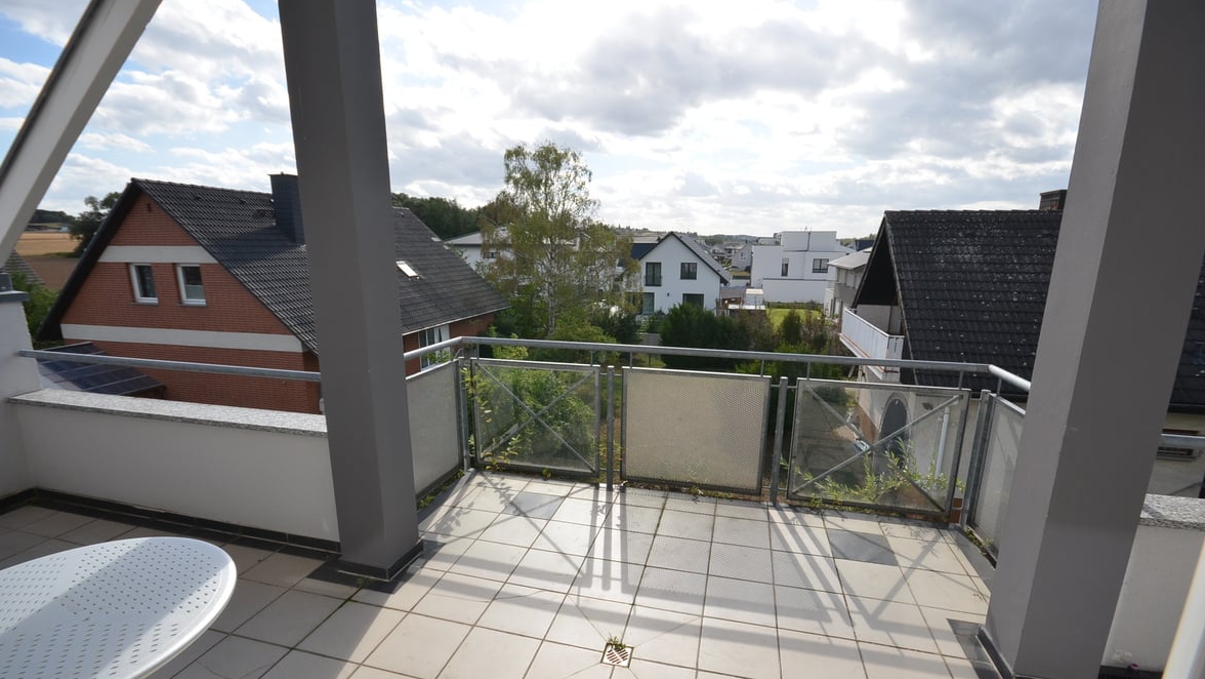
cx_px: 591
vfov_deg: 67.0
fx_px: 511
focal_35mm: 16
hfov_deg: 99.3
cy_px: 371
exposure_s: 1/320
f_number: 9
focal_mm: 10
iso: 200
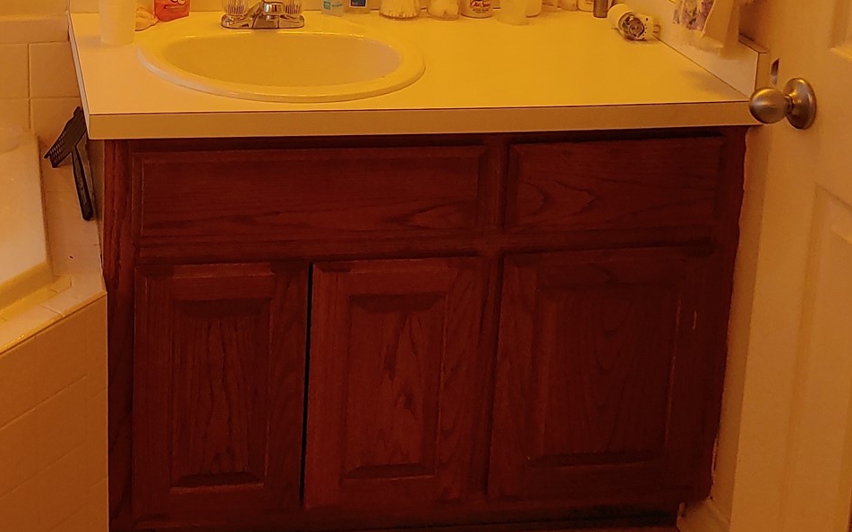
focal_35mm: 57
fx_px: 1324
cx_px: 117
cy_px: -116
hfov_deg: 34.1
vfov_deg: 21.1
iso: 150
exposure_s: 1/120
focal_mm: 4.23
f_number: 1.5
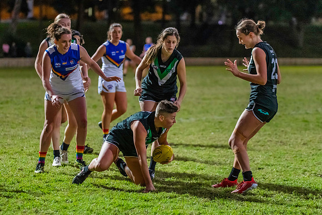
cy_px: 125
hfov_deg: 14.5
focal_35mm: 141
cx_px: 139
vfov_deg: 9.7
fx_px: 1261
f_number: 2.8
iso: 10000
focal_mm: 120
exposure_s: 1/1250
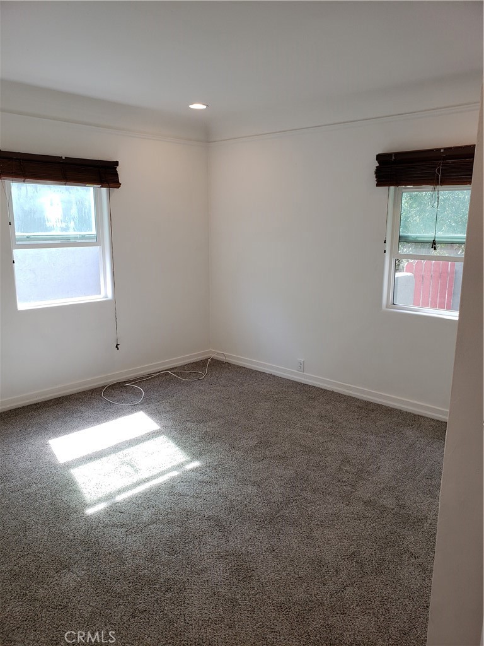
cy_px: 323
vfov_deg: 67.3
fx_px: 485
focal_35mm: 26
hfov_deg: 53.1
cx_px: 242
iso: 100
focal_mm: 4.3
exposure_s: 1/120
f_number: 2.4
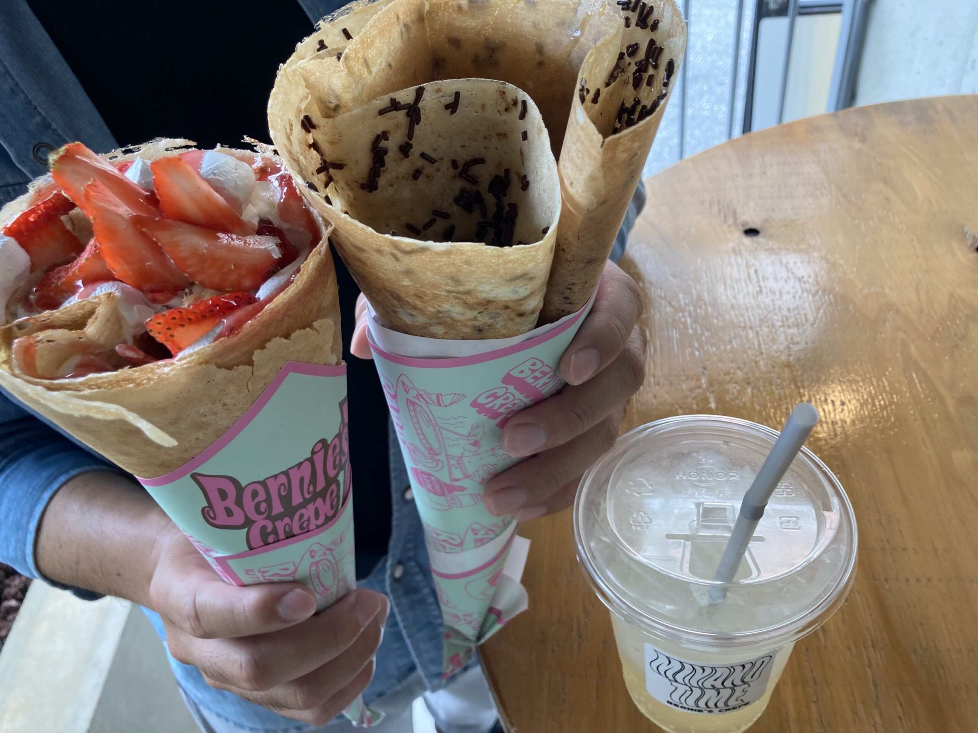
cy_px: 366
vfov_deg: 49.7
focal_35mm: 28
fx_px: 791
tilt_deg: -42.2
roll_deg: +10.1
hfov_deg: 63.4
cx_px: 489
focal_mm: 3.99
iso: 40
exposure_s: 1/121
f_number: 1.8
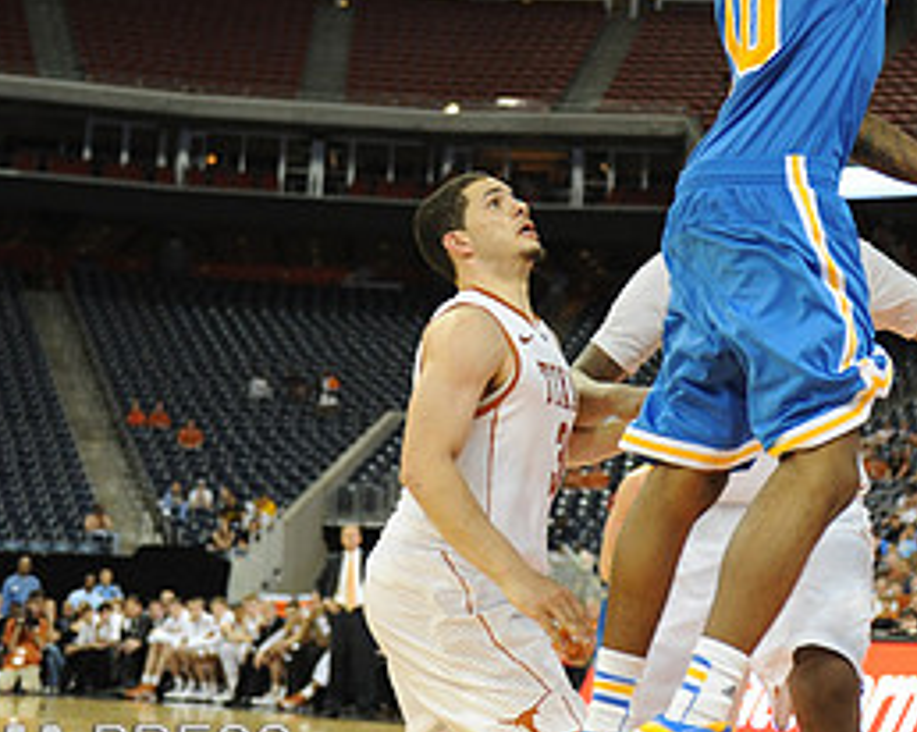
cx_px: 803
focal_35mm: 95
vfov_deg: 16.1
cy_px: 140
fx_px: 2576
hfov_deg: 19.8
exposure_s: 1/1000
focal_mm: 45
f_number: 2.8
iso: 2500
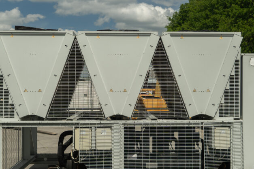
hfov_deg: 40.3
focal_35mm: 49
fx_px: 346
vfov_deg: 27.5
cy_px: 95
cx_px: 136
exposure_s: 1/1000
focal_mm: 30
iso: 100
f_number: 4
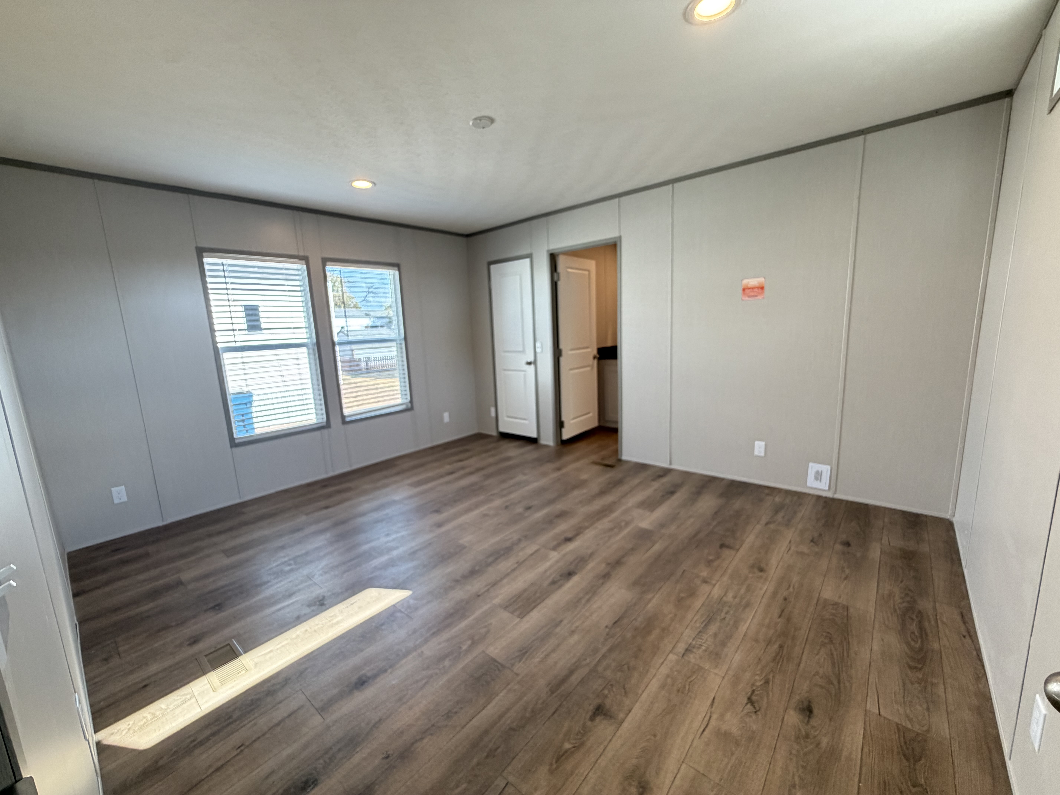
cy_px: 398
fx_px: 429
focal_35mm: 14
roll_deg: +3.3
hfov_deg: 102.1
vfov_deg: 85.7
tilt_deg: -9.6
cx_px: 530
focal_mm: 2.22
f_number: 2.2
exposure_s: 1/120
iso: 250
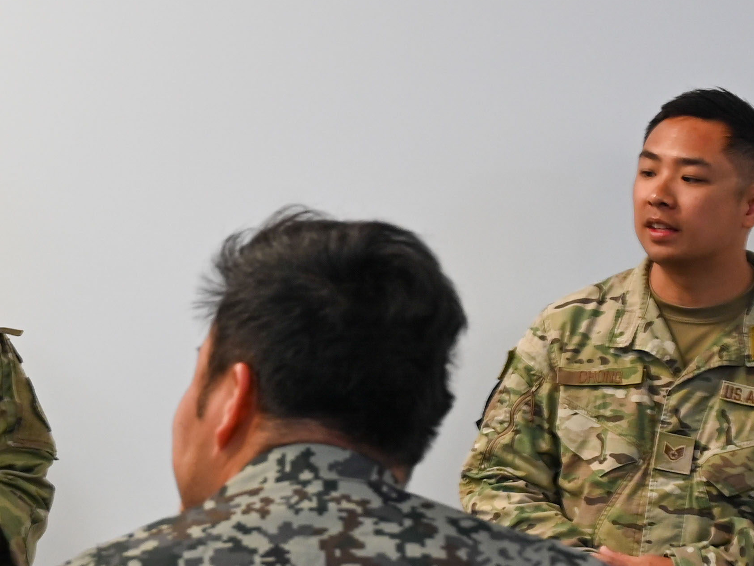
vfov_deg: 8.3
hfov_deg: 10.9
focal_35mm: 179
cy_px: 311
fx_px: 3899
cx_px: -28
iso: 1000
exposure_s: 1/25
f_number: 5
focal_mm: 52
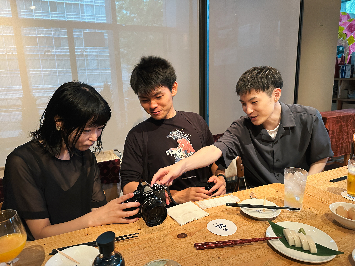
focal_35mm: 24
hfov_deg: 71.6
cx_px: 178
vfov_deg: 56.8
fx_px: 246
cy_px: 133
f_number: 1.8
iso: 640
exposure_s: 1/50
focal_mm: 6.86
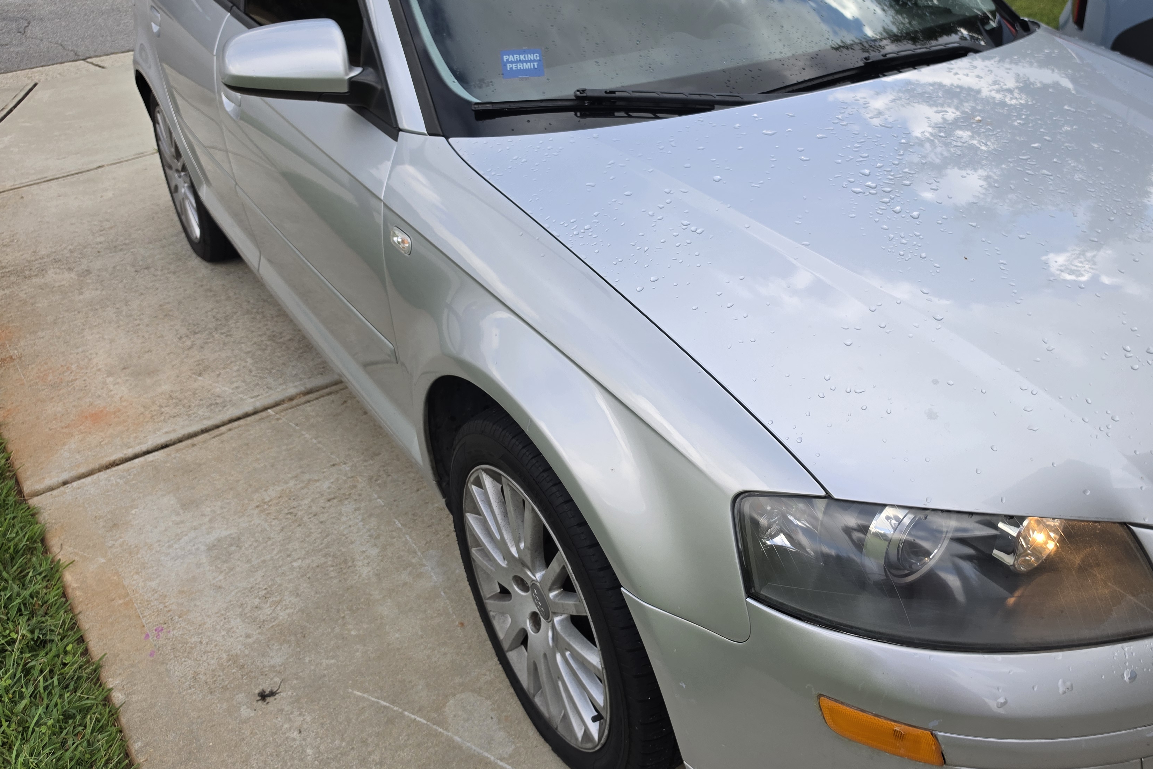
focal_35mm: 29
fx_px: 929
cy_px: 343
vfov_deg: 44.9
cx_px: 686
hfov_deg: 63.2
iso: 64
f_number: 1.4
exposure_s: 1/2359
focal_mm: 6.5
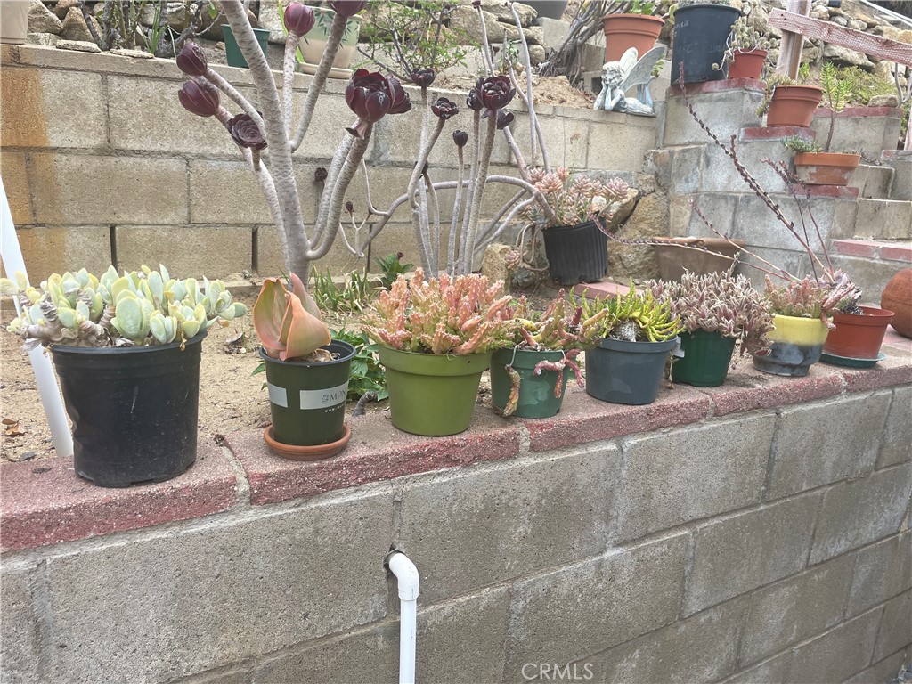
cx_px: 456
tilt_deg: -14.3
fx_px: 685
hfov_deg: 67.3
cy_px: 342
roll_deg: -3.2
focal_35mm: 26
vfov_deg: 53.1
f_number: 1.6
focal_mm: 4.2
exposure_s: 1/324
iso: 32
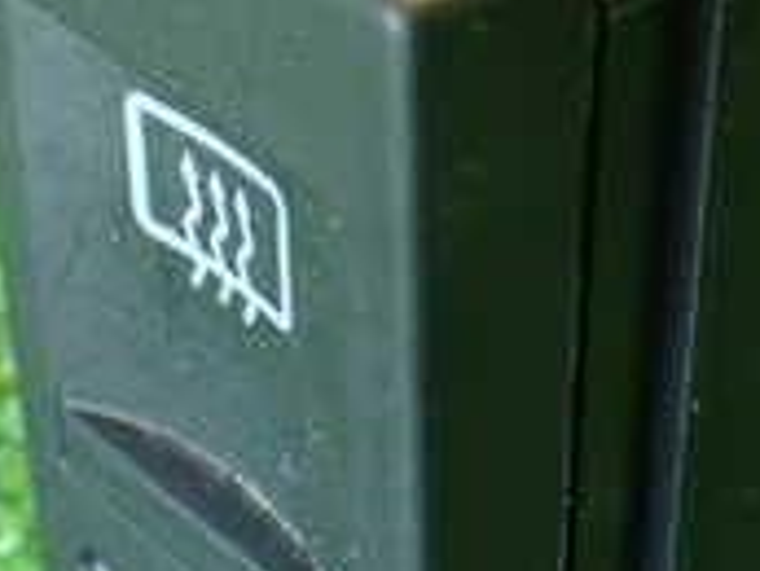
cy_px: 211
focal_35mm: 111
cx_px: 681
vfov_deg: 13.3
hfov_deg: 17.5
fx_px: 2439
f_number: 2.4
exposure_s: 1/30
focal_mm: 5.79
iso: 500
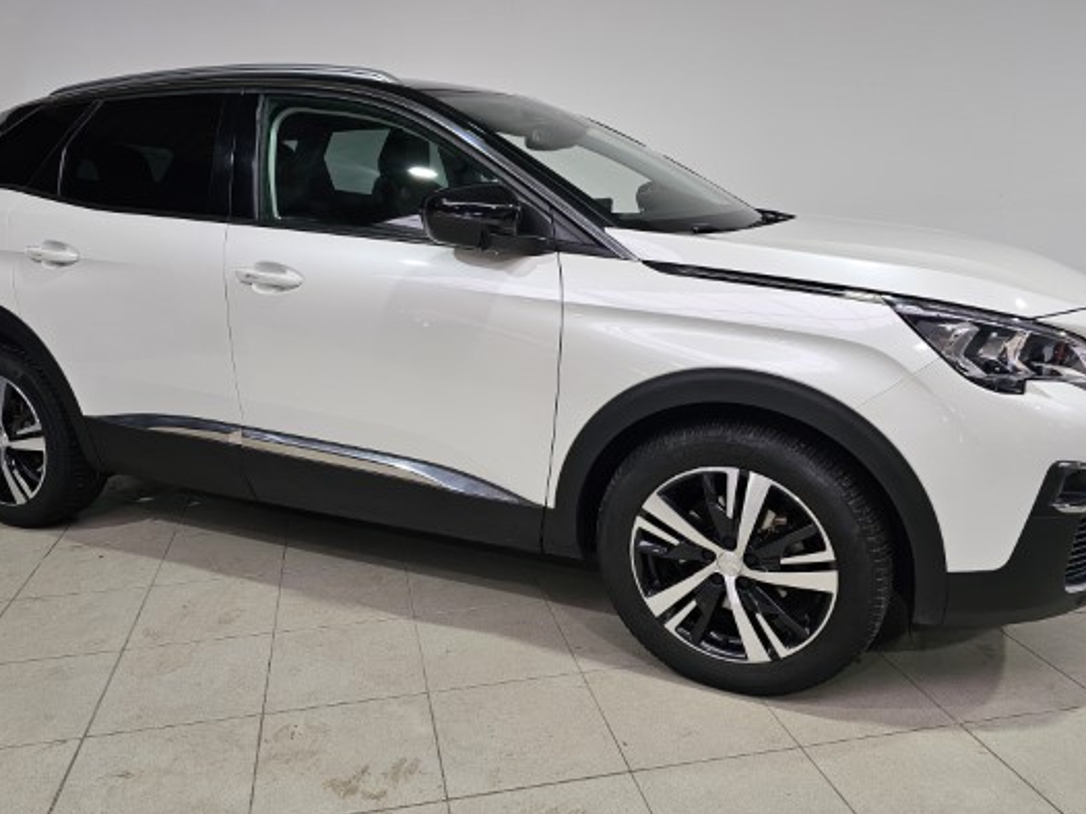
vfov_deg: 49.7
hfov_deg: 63.4
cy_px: 393
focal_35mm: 28
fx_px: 878
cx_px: 520
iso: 64
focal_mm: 6.3
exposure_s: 1/100
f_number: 1.7
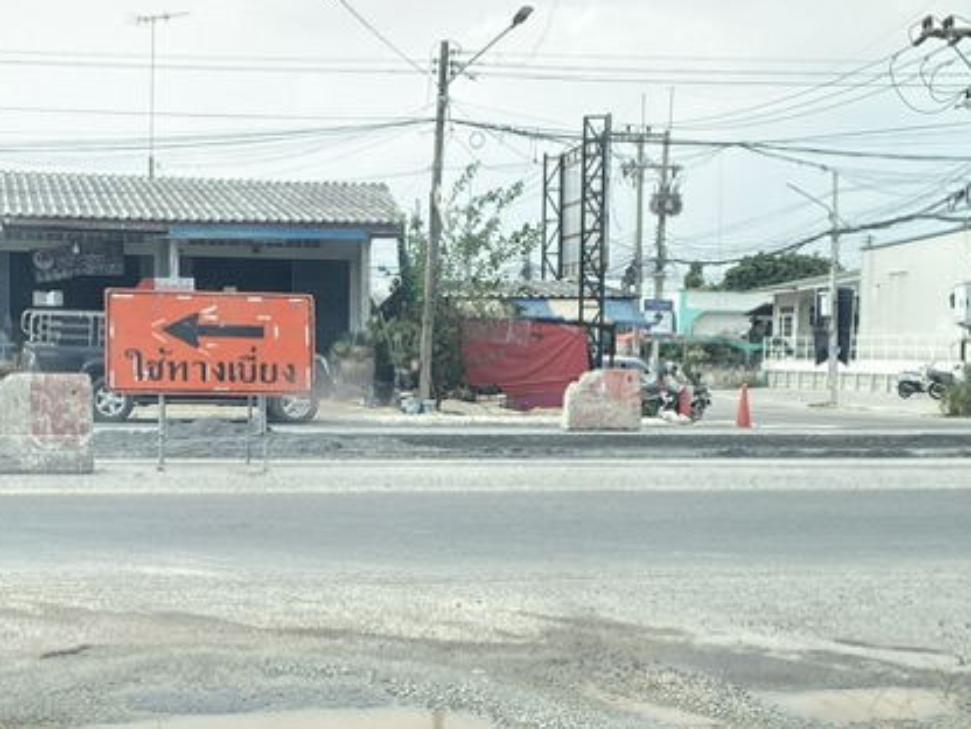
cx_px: 245
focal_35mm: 40
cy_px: 346
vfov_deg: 36.0
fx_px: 1122
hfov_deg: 45.2
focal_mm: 4.25
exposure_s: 1/189
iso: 32
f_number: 1.8
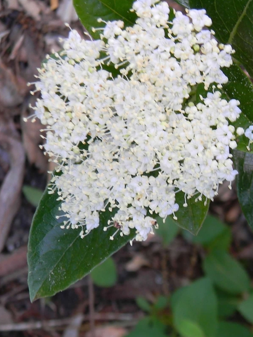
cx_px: 290
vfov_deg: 20.8
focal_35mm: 94
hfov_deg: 15.3
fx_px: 916
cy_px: 134
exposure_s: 1/34.7
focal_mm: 12.2
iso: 80
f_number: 4.3
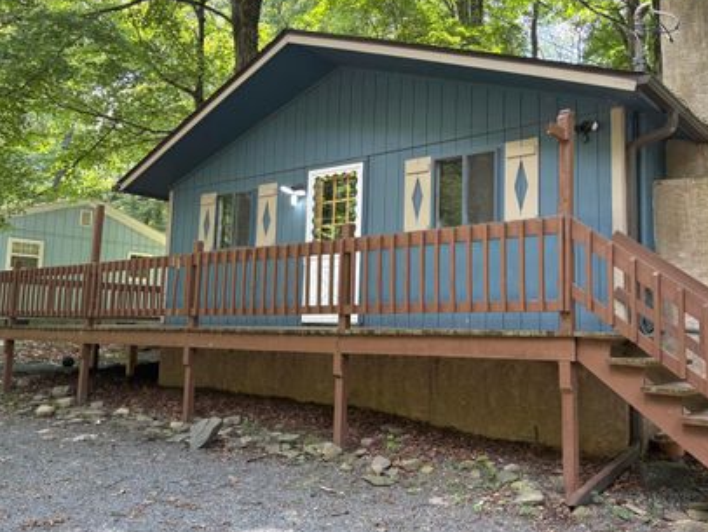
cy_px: 245
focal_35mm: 32
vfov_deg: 44.2
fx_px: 655
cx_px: 406
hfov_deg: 56.6
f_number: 1.6
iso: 125
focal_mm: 5.96
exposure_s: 1/163
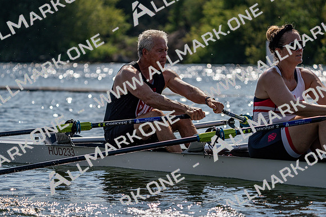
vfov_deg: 6.9
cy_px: 108
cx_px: 163
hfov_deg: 10.3
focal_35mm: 200
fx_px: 1811
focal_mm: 200
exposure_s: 1/1600
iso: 100
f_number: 5.6
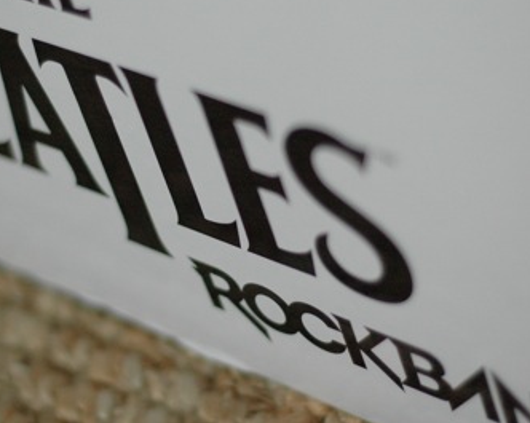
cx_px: 184
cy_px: 164
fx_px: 1661
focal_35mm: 106
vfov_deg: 14.5
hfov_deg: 18.1
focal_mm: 50
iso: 800
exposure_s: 1/60
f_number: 1.8
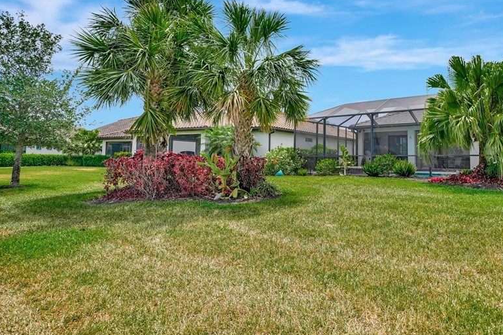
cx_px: 333
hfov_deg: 71.7
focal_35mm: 24
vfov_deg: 52.6
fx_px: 335
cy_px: 129
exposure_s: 1/1600
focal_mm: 17
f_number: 8
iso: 500
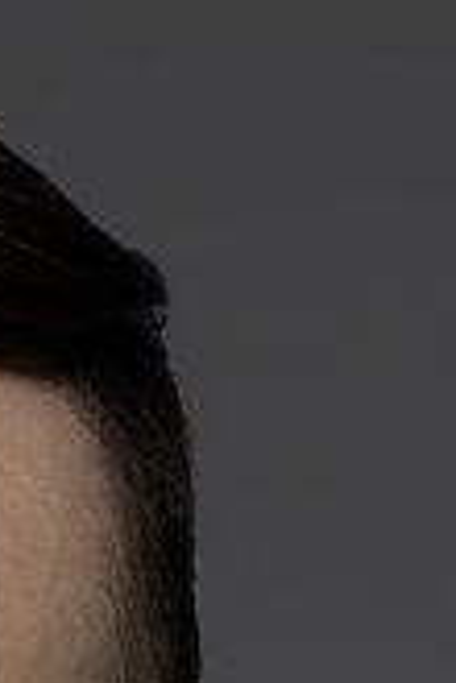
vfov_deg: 7.1
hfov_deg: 5.0
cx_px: -344
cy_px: 1710
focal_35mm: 273
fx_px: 5187
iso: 100
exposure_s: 1/125
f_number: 4.5
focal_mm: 50
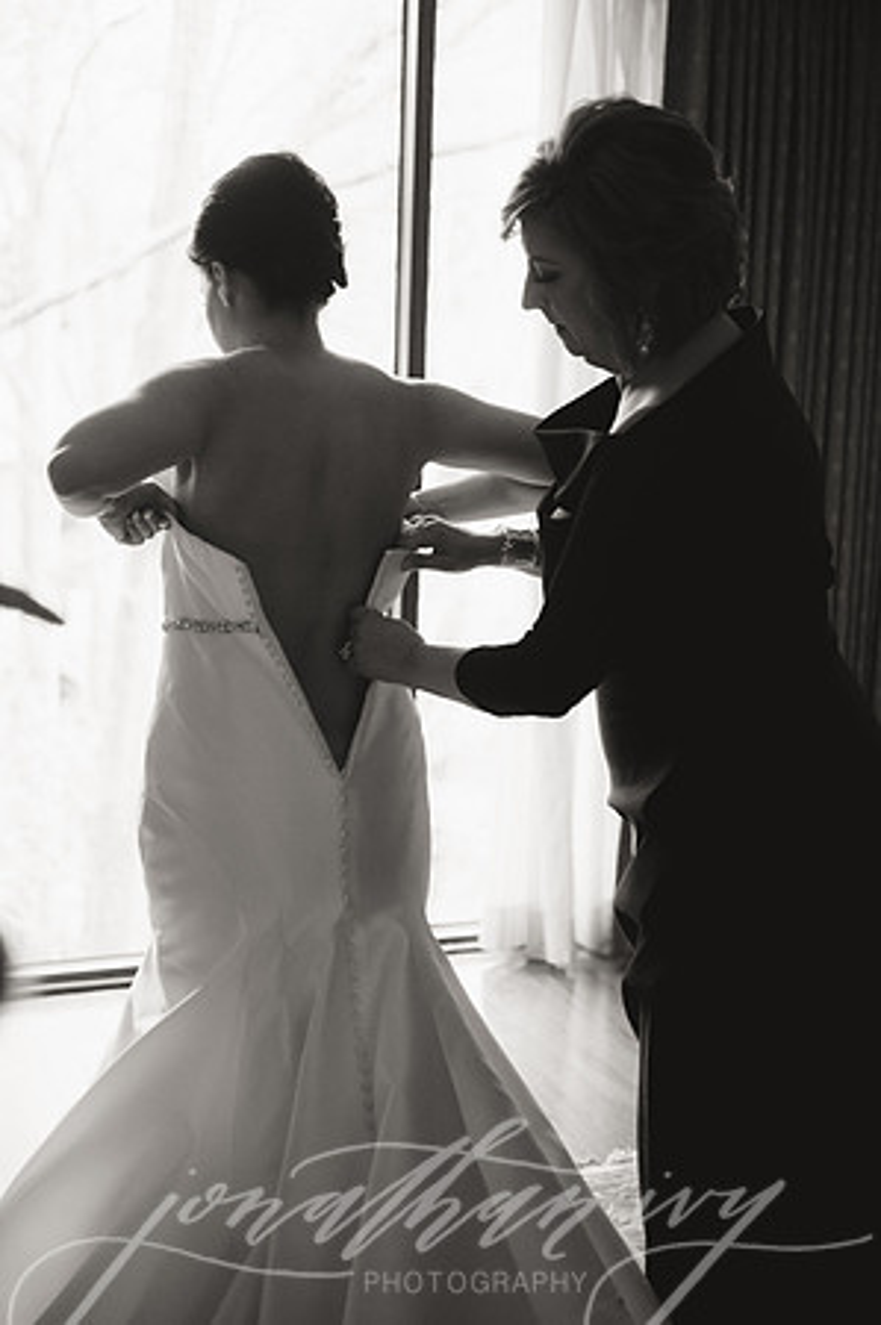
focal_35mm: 50
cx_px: 440
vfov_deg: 39.6
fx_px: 1840
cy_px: 662
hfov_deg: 26.9
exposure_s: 1/125
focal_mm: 50
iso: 4000
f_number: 2.8
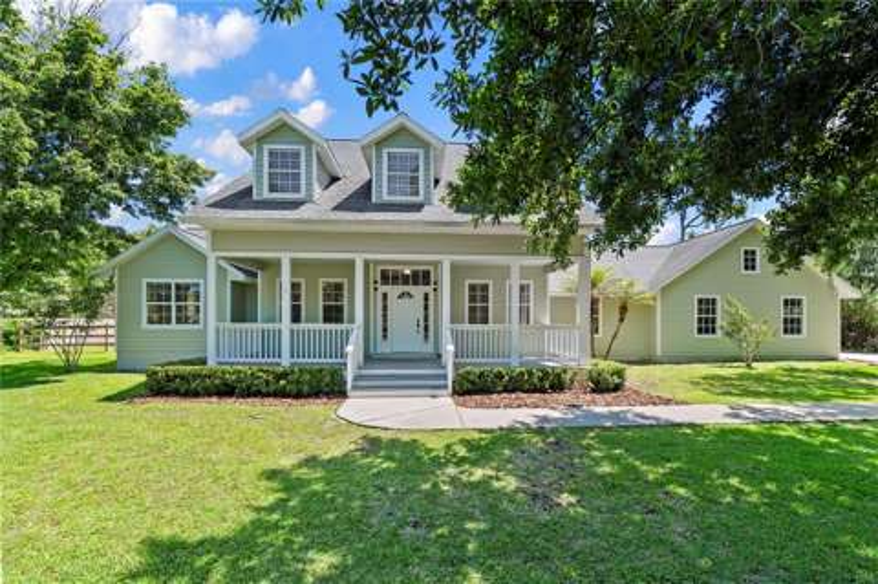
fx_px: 390
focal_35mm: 16
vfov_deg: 73.6
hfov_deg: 96.8
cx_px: 439
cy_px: 292
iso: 400
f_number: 7.1
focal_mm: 16
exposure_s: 1/100
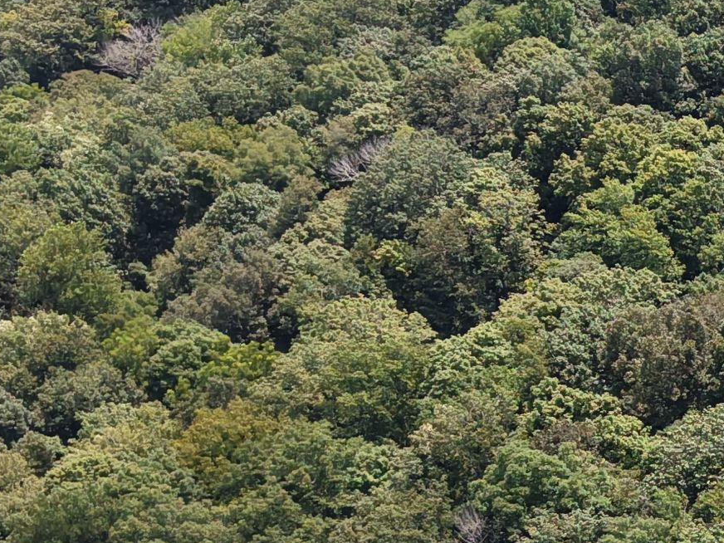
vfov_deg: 13.3
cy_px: 362
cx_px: 1229
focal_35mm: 111
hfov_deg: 15.6
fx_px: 2322
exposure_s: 1/1000
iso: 100
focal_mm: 8.67
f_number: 1.8
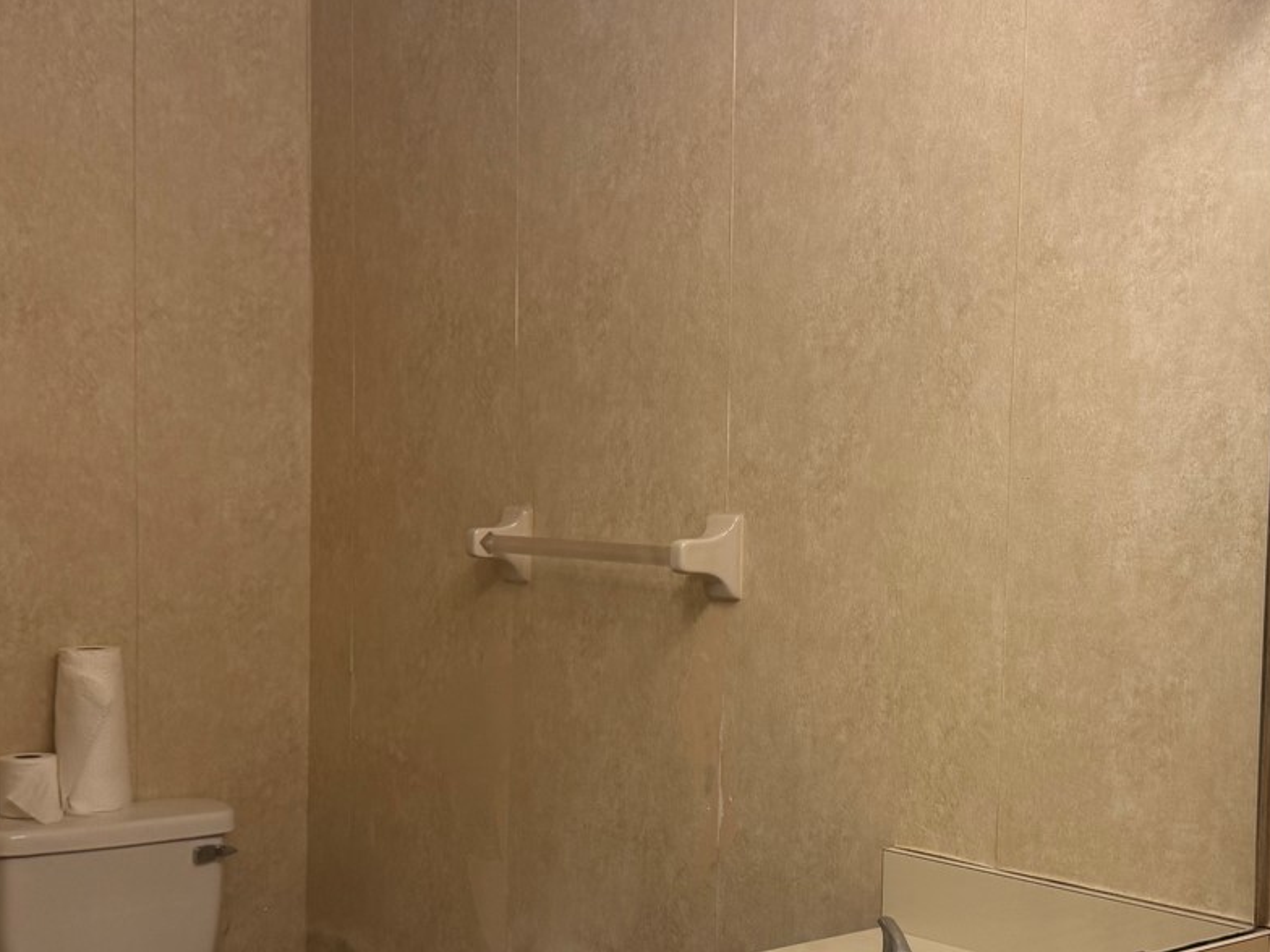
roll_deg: -1.2
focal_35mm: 49
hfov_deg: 38.7
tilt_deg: -3.4
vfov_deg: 29.5
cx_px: 797
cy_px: 604
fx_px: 1798
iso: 100
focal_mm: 6.76
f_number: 1.78
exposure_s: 1/121
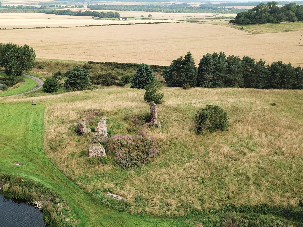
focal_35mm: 41
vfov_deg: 35.1
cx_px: 142
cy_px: 128
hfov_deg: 45.8
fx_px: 359
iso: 100
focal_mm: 4.73
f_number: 2.2
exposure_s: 1/613
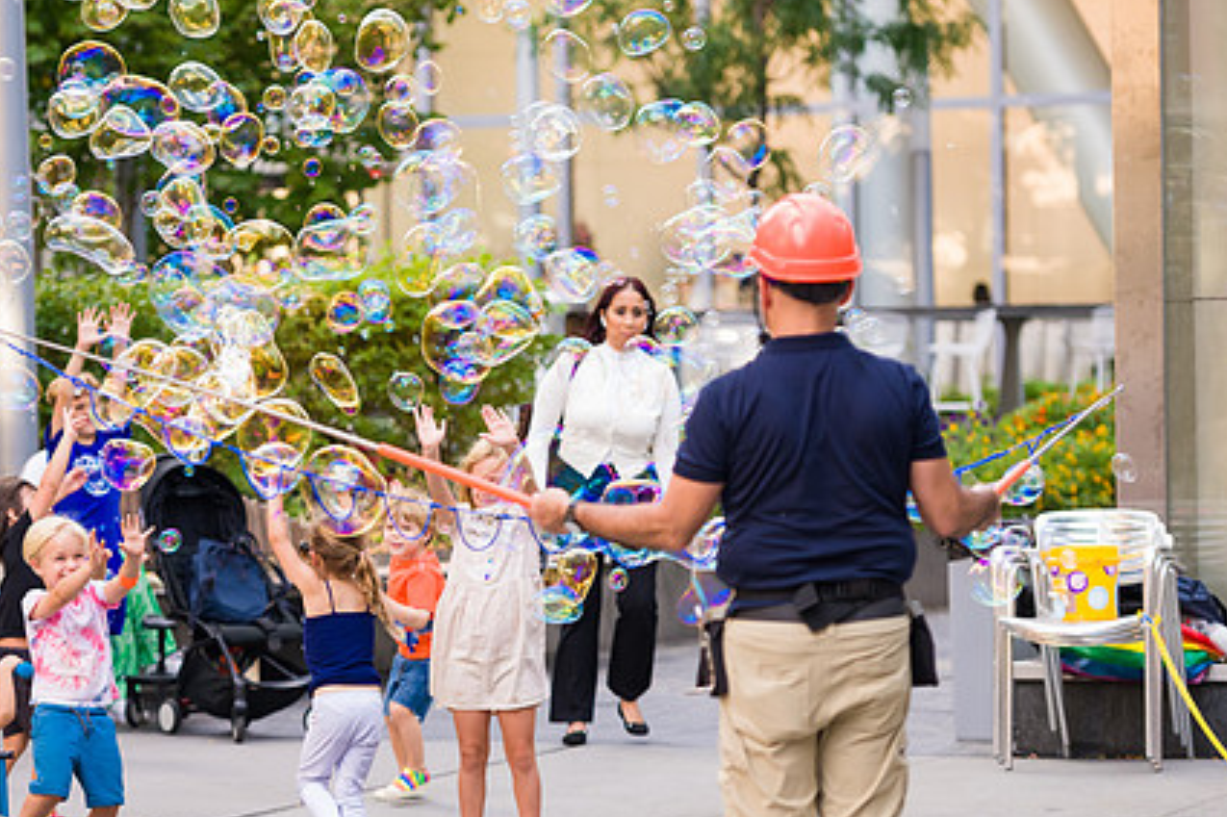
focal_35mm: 153
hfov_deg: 13.4
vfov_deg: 9.0
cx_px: 445
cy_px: 489
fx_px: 5212
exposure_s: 1/500
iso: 800
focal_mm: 112
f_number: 3.2
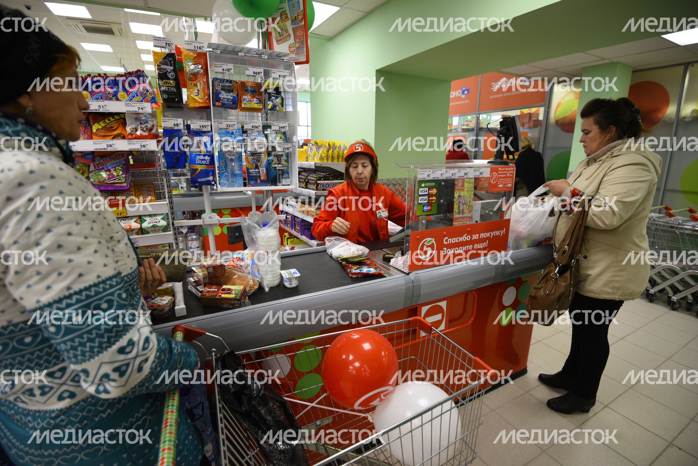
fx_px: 310
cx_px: 349
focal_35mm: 16
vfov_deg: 73.8
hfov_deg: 96.7
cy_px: 233
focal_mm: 16
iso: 1000
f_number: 4
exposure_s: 1/200
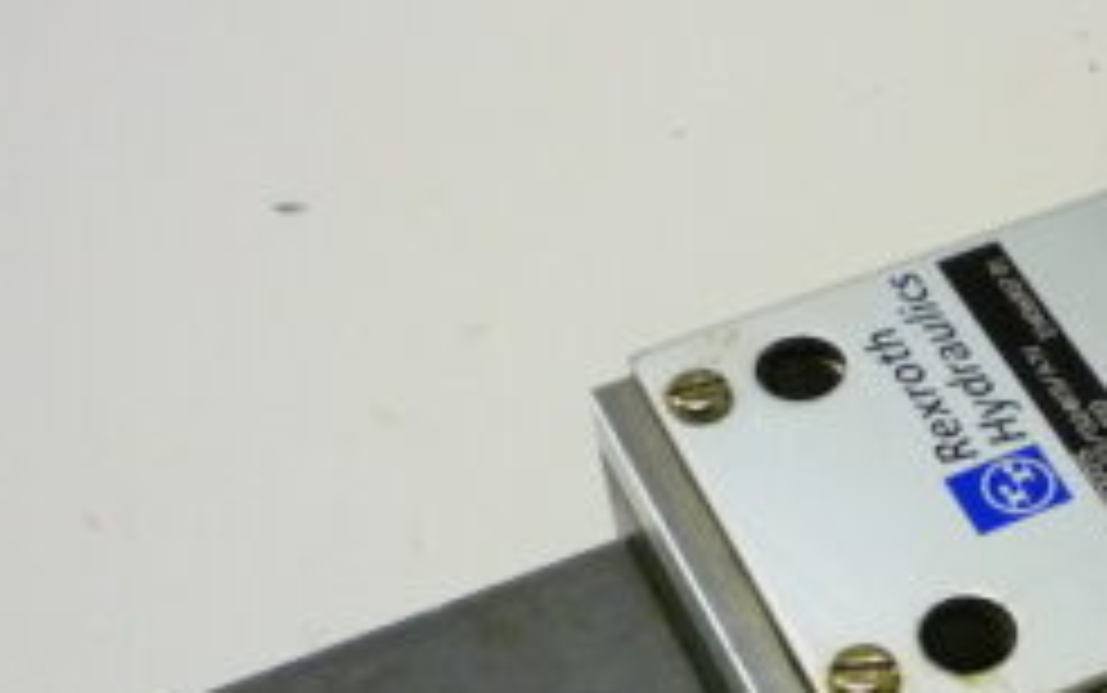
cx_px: 1179
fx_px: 2264
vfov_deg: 17.3
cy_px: 544
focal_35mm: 75
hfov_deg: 25.7
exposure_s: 1/30
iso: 400
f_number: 3.3
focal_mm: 5.2
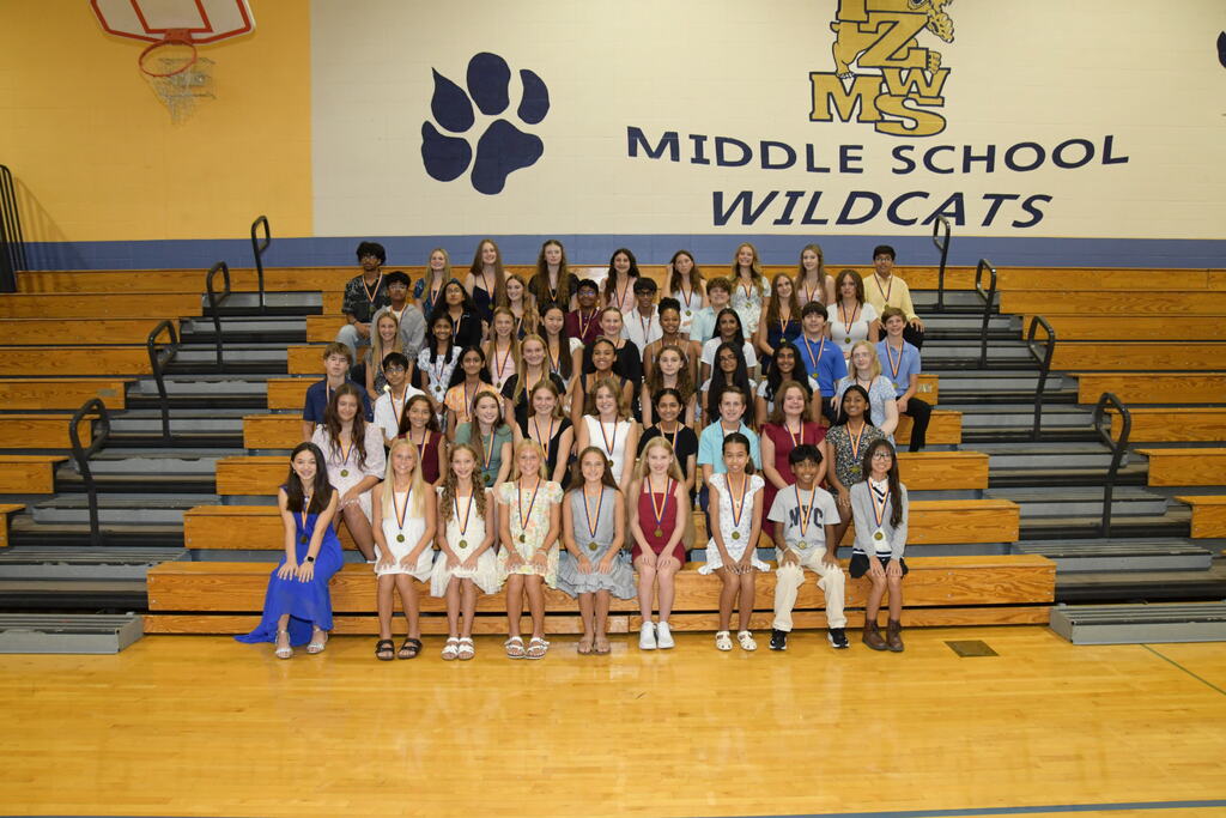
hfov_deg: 67.4
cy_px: 409
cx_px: 613
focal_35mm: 27
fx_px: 920
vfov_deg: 47.9
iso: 2000
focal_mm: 18
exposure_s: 1/125
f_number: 7.1
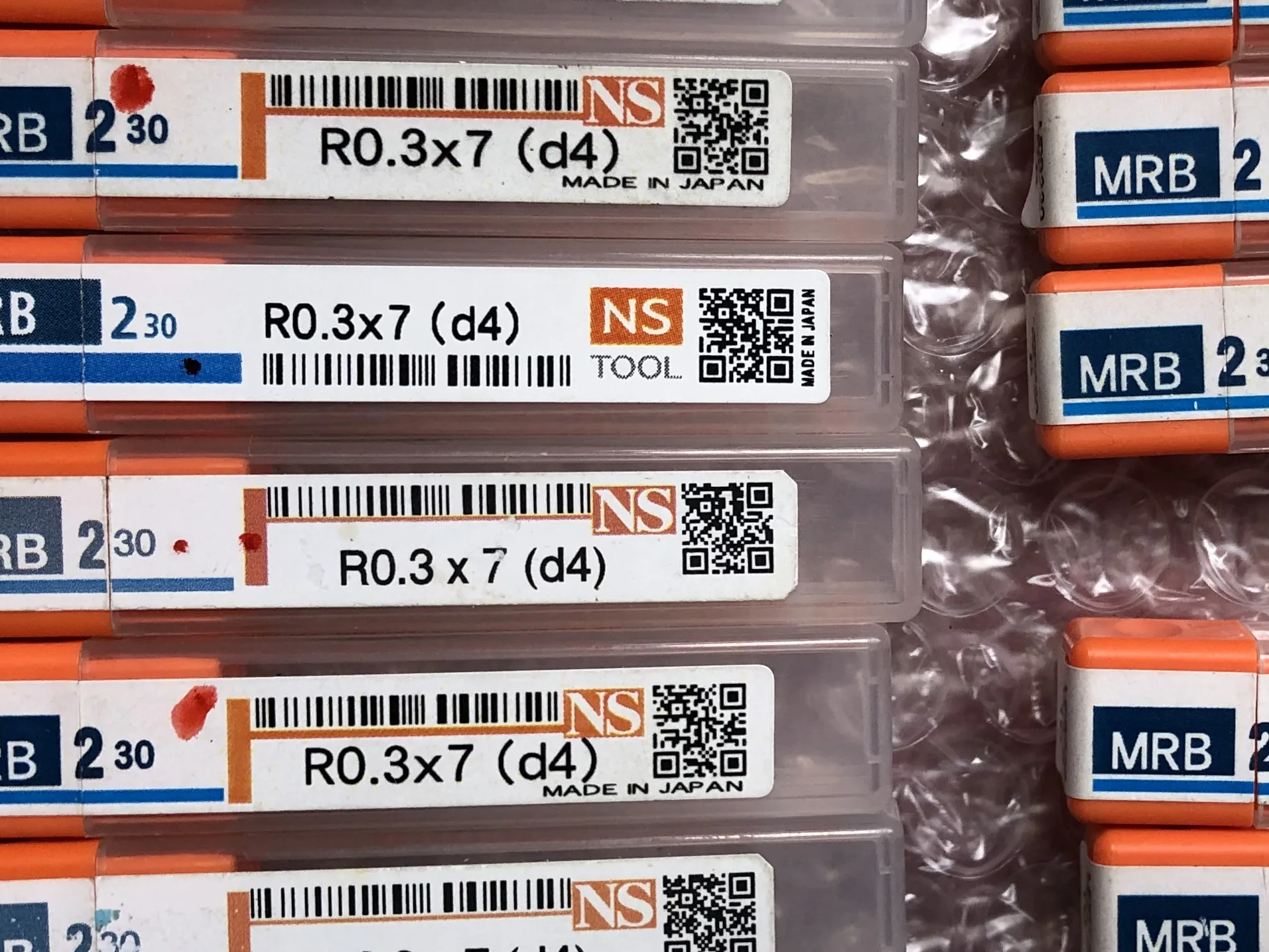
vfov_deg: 24.8
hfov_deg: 32.1
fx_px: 2163
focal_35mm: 59
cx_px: 947
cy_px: 396
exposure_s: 1/40
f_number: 1.8
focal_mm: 3.99
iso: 20
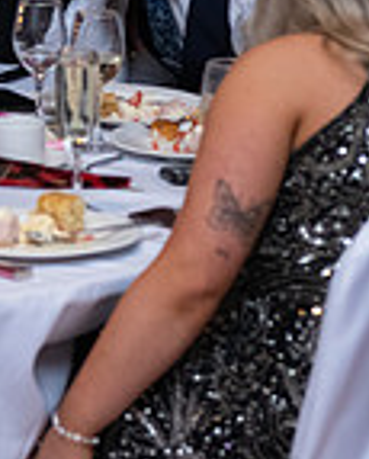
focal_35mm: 213
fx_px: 2898
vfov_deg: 9.0
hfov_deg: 7.1
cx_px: -231
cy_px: -47
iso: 1000
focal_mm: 56
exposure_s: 1/160
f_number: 3.5
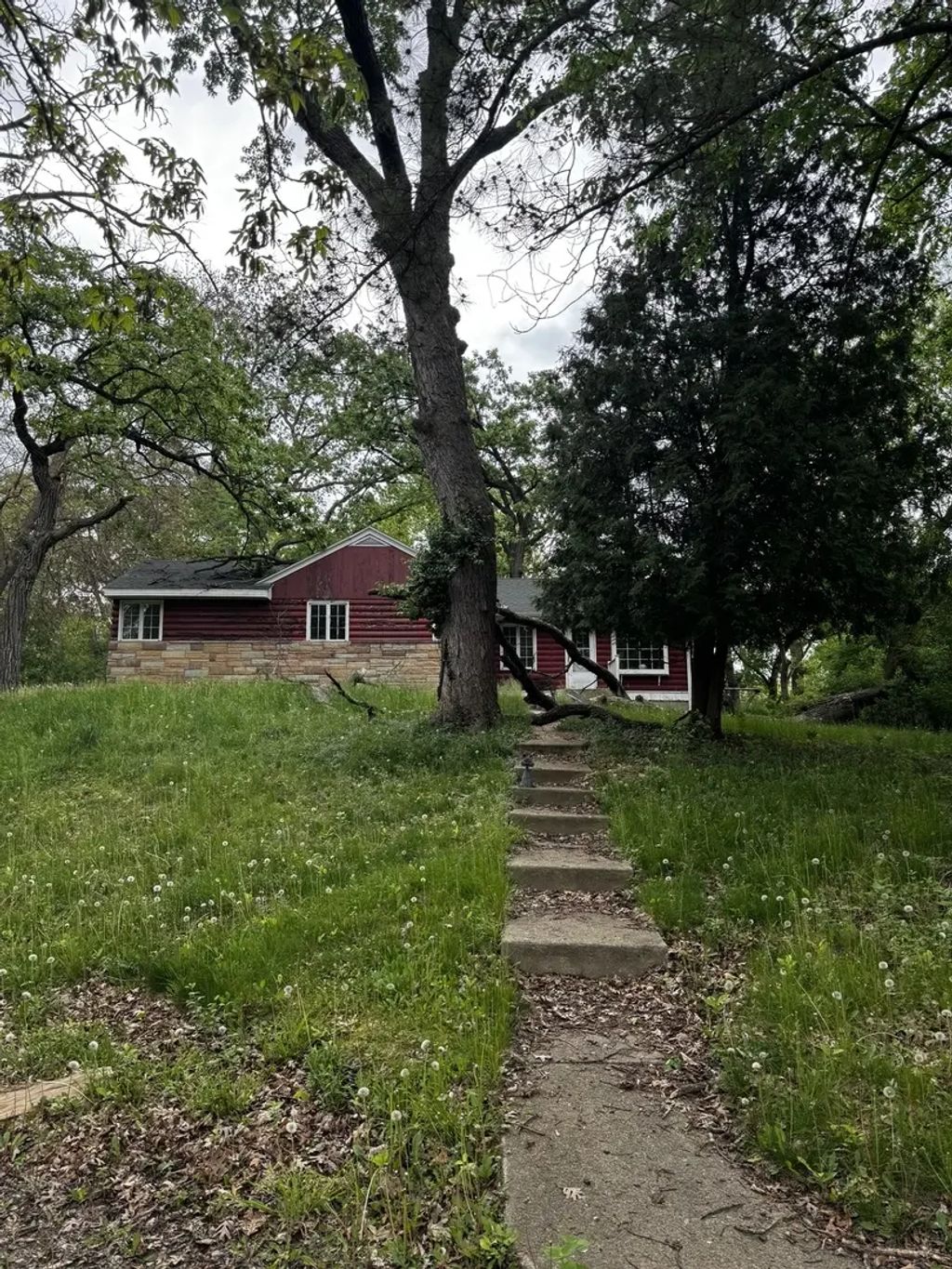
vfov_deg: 71.6
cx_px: 476
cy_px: 634
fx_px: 880
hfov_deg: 56.8
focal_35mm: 24
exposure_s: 1/678
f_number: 1.78
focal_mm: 6.76
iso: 80
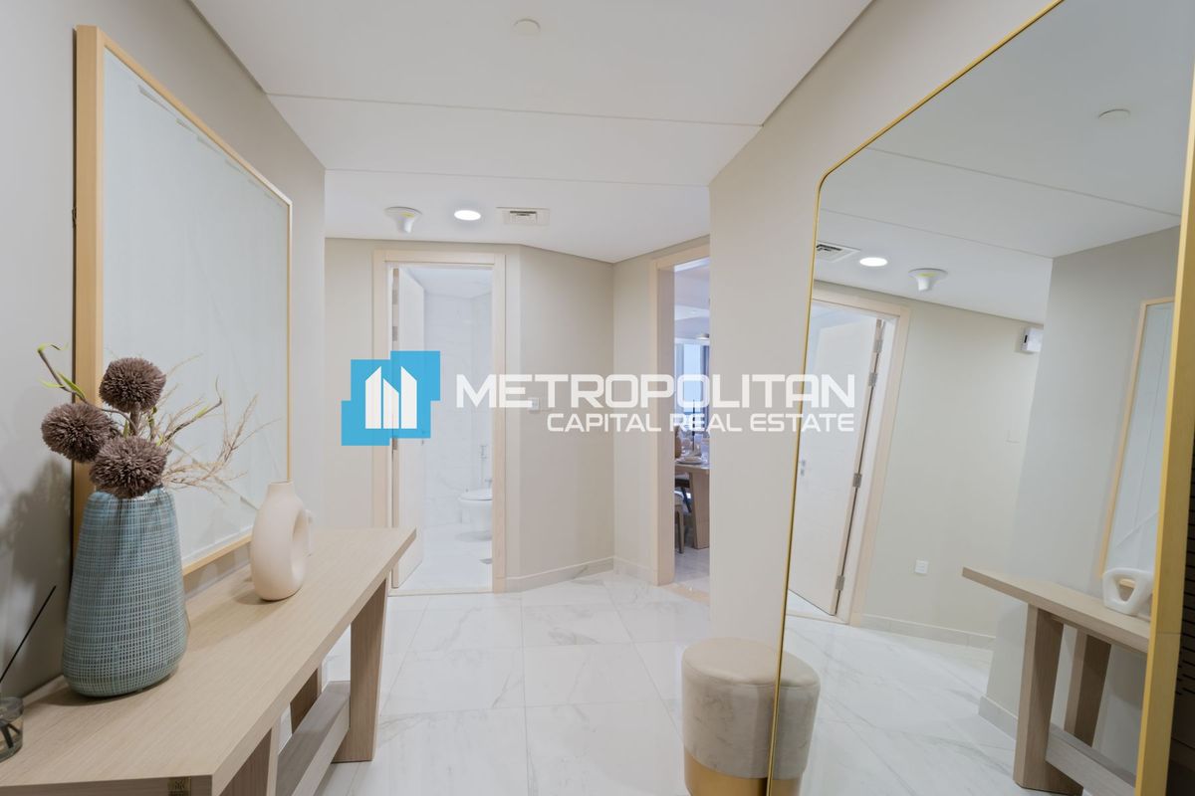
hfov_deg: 100.8
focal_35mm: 15
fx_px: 495
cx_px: 598
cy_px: 398
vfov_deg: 77.7
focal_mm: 14.9
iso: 250
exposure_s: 1/4
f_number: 8
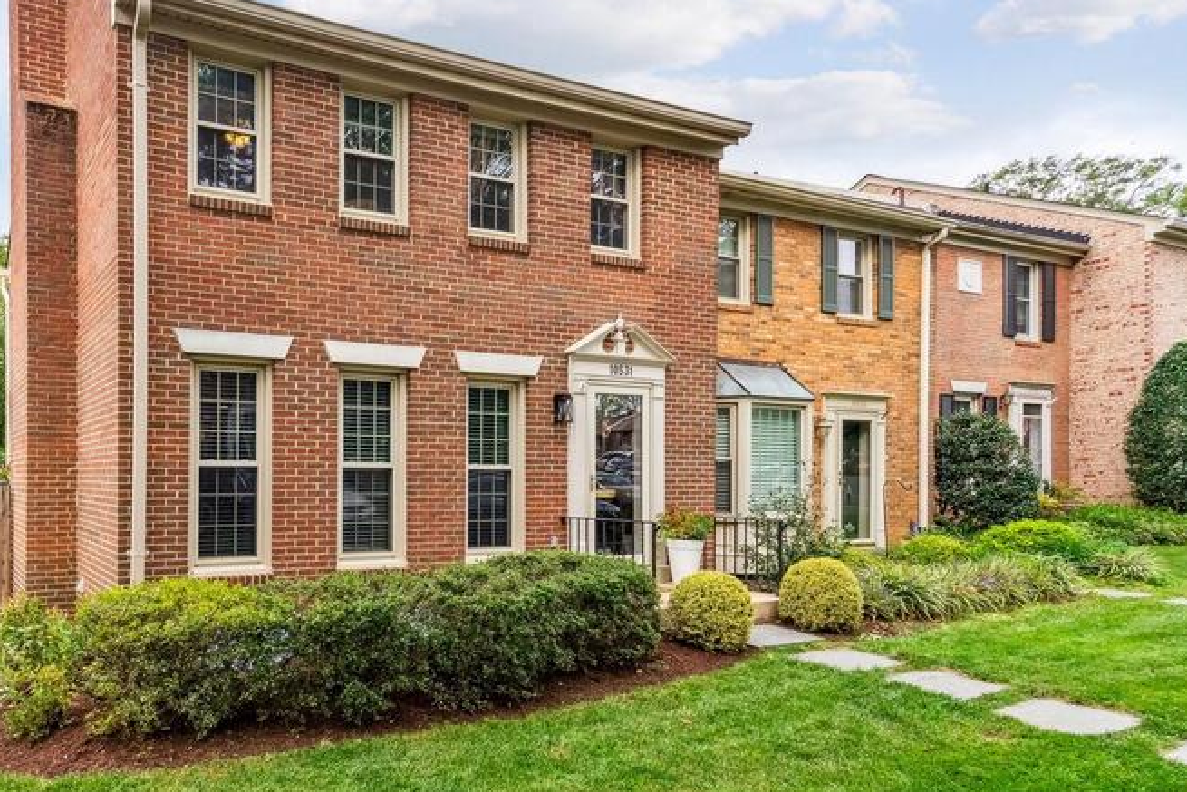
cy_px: 445
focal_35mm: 25
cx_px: 315
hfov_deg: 67.5
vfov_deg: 51.2
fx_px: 824
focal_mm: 16
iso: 800
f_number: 9
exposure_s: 1/640
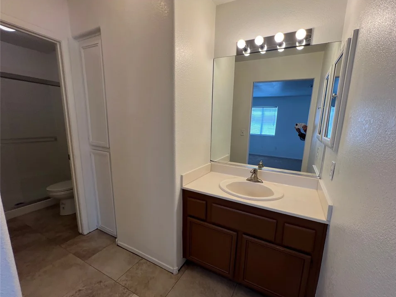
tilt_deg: -12.8
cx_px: 213
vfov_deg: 85.6
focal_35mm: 14
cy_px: 157
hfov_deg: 101.9
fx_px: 160
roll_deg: -2.0
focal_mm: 1.57
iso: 50
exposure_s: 1/120
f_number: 1.8
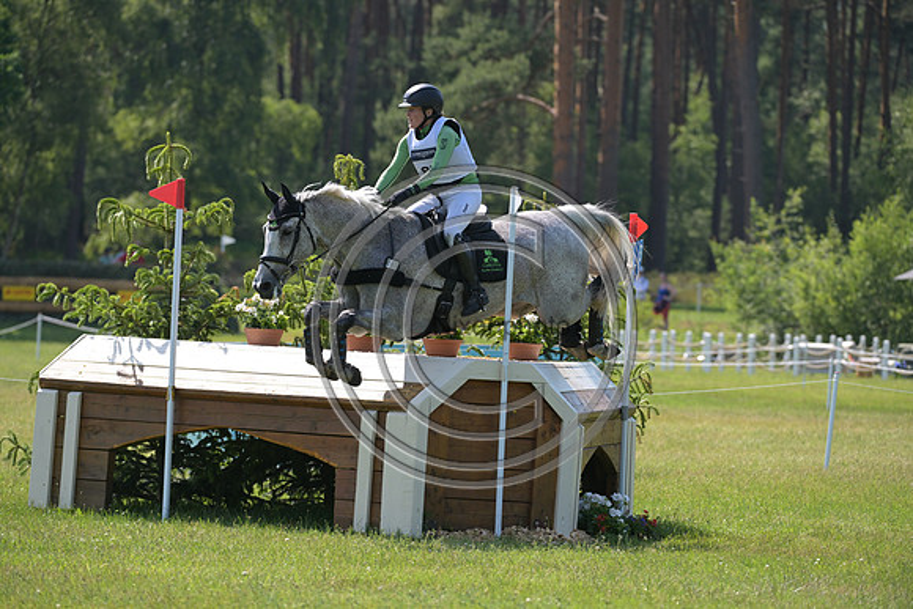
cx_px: 456
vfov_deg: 5.5
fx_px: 6341
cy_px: 304
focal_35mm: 250
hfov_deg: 8.2
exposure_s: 1/1250
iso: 450
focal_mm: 250
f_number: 5
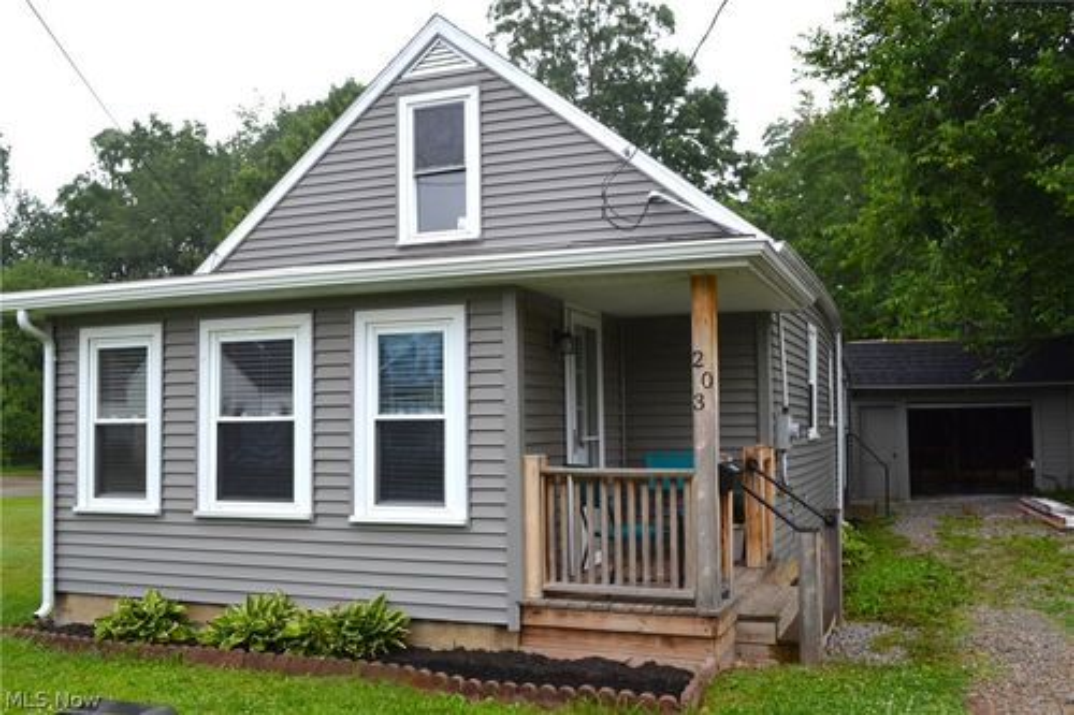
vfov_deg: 39.9
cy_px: 358
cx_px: 537
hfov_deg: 57.2
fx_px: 984
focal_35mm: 33
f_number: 5.6
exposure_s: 1/125
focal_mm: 22
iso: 100
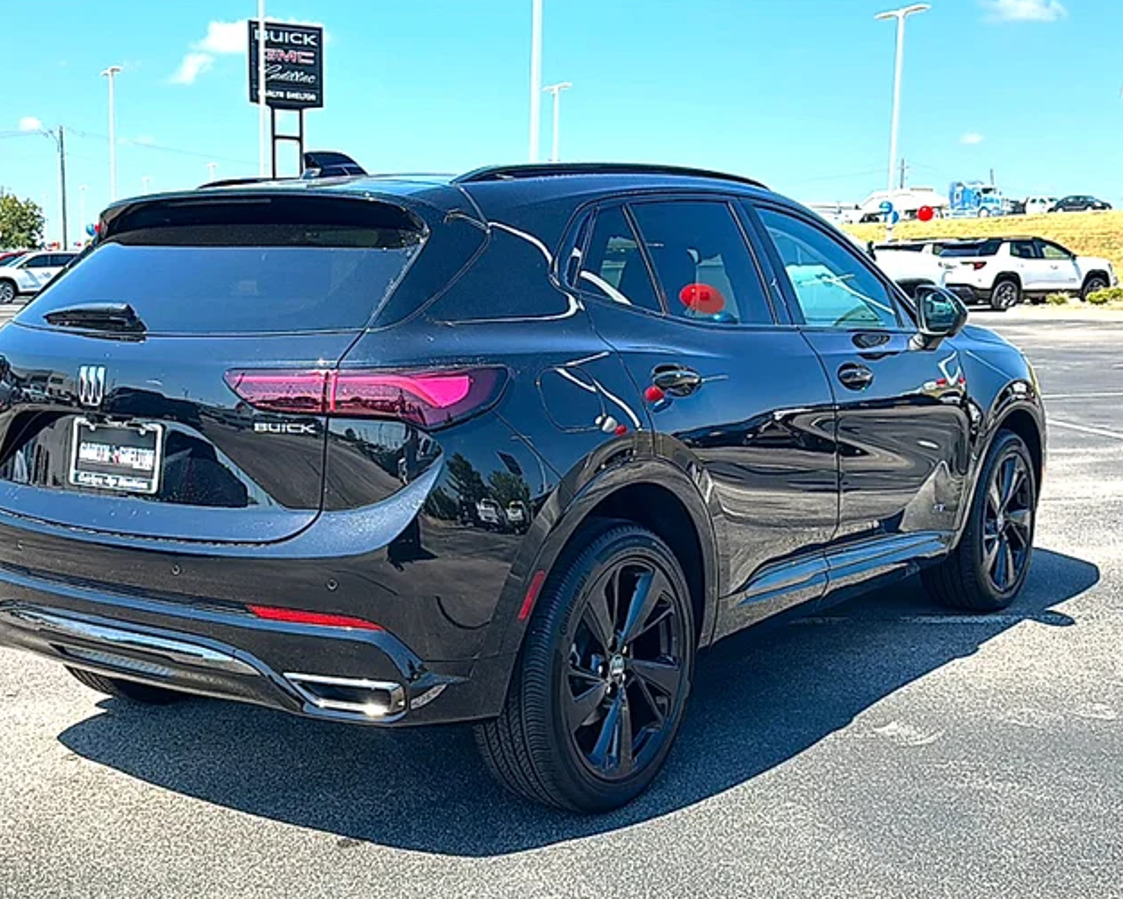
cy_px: 466
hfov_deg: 50.2
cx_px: 497
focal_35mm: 36
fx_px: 1197
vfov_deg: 41.2
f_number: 1.78
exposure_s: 1/2817
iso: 80
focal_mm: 6.86
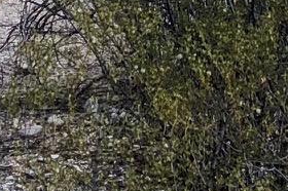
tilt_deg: +0.4
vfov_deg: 6.2
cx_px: 239
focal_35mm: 210
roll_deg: -1.1
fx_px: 1678
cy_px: -267
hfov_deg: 9.8
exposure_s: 1/1656
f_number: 1.8
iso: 20
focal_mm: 3.99
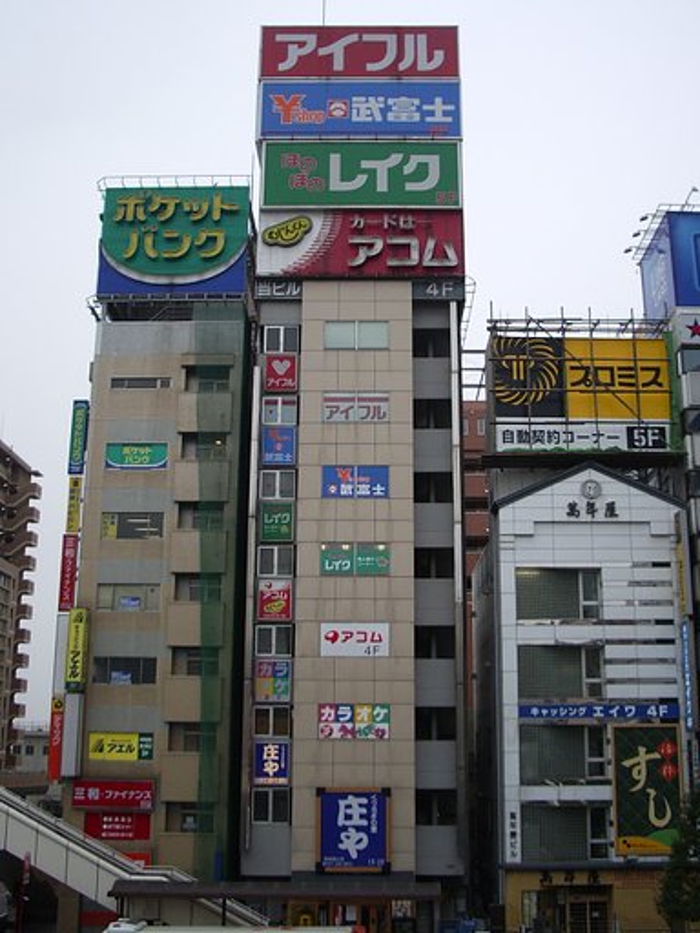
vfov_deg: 45.8
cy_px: 466
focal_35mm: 41
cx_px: 350
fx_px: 1105
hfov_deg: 35.1
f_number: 2.8
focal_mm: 6.8
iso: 80
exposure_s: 1/200
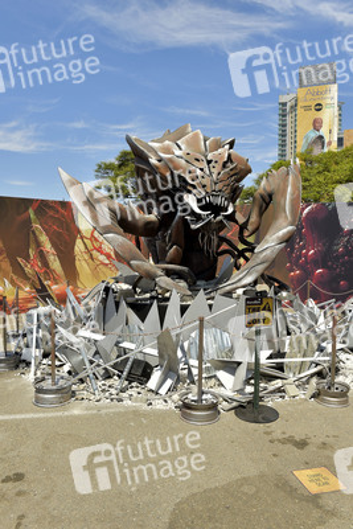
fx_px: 382
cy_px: 264
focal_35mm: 26
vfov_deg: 69.4
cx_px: 176
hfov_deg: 49.6
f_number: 11
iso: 160
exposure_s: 1/250
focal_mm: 26
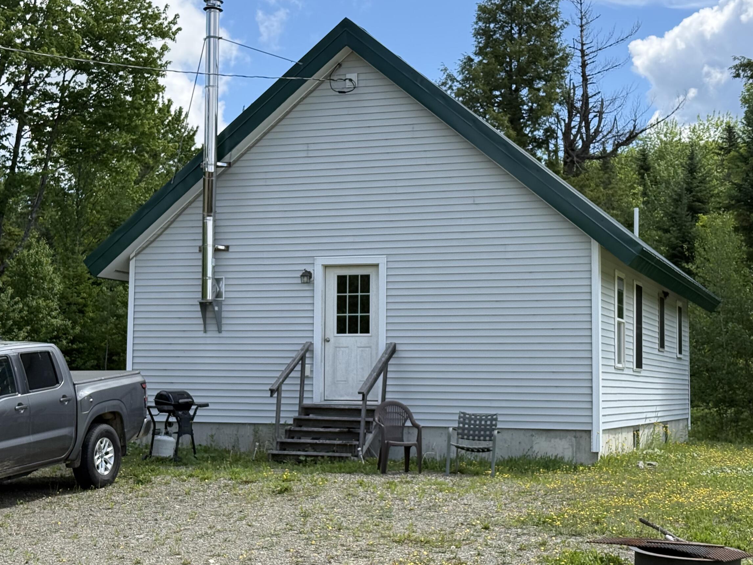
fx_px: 1370
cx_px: 356
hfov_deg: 30.7
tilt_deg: +4.3
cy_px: 291
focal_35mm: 63
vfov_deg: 23.3
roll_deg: -0.2
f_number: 1.78
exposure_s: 1/2762
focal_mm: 6.76
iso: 64
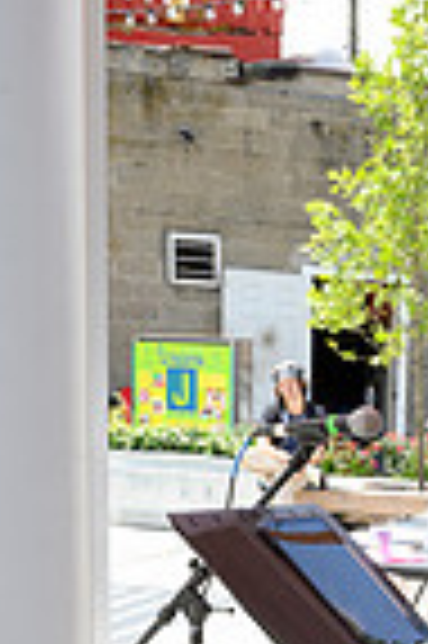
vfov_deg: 17.2
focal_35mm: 110
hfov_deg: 11.8
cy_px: 892
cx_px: 656
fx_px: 1966
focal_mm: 35
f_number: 11
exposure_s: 1/250
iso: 640
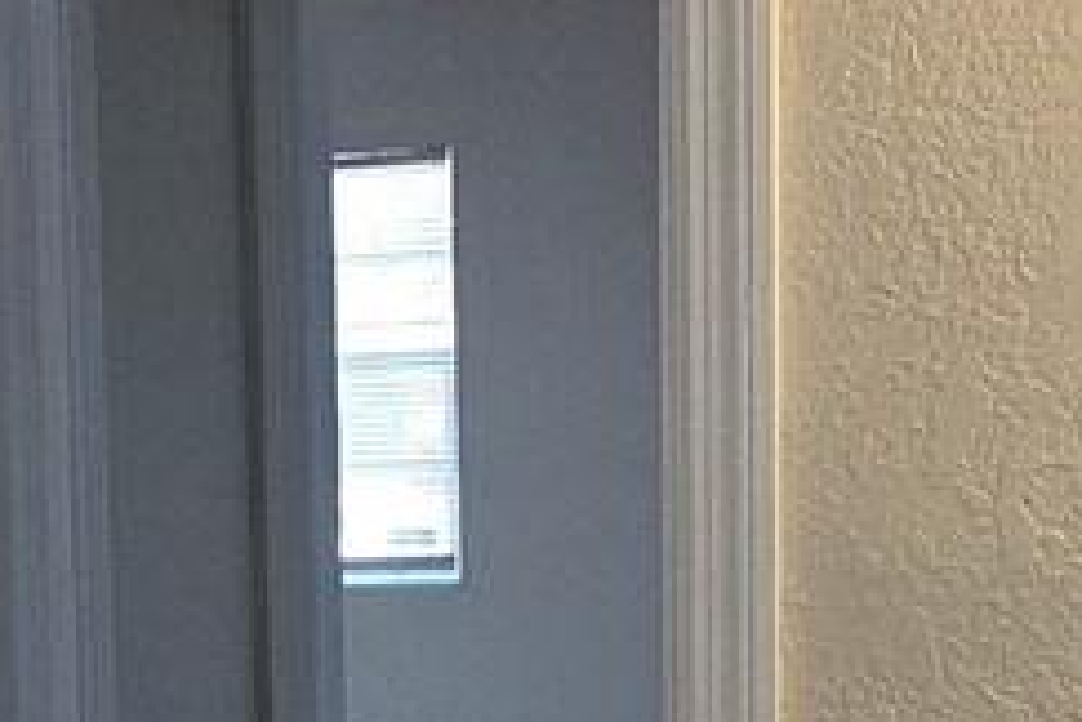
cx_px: -254
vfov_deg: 15.1
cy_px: 713
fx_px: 2675
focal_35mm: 89
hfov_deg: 21.1
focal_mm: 2.2
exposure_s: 1/60
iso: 100
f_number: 2.2
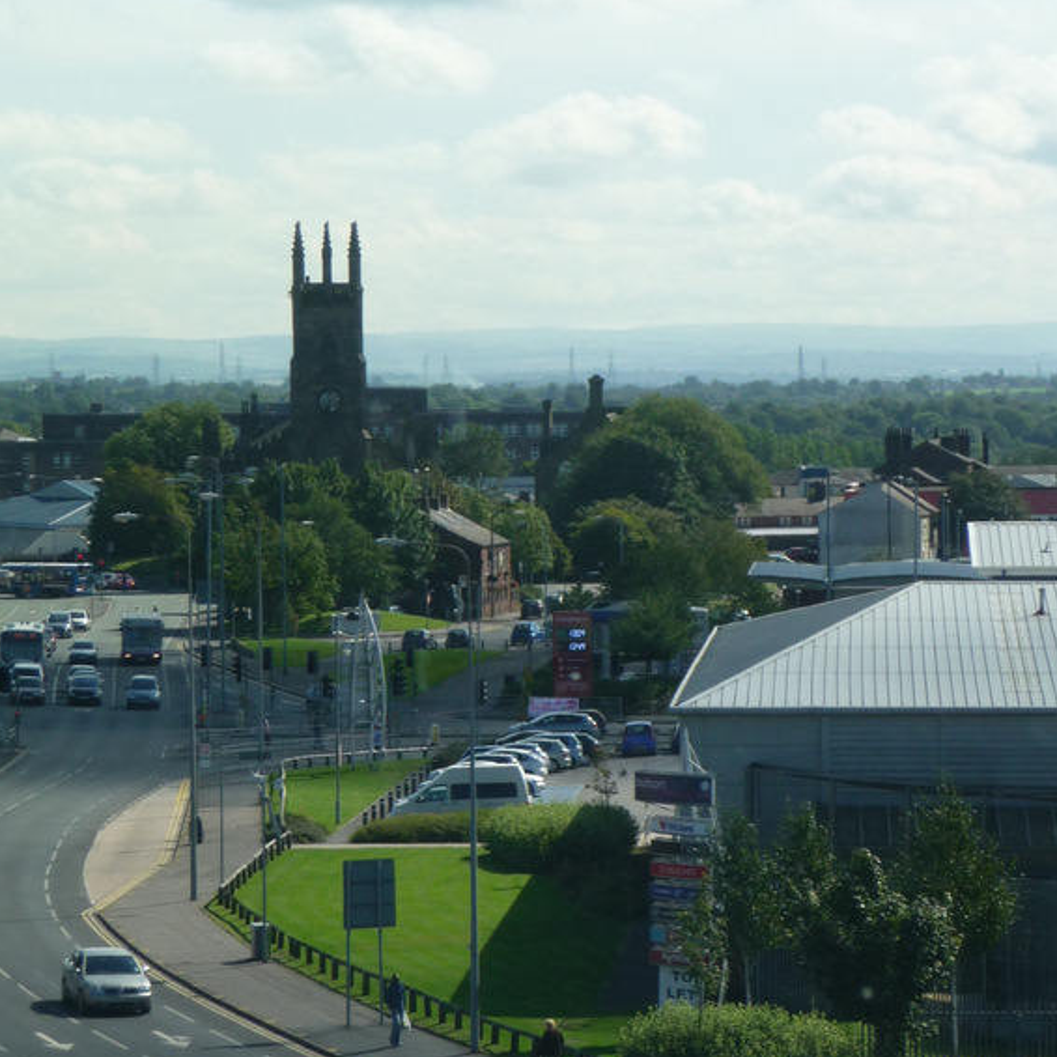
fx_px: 5562
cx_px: 525
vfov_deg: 10.9
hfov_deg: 10.9
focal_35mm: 161
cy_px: 585
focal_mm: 19.1
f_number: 4.7
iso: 100
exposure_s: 1/200
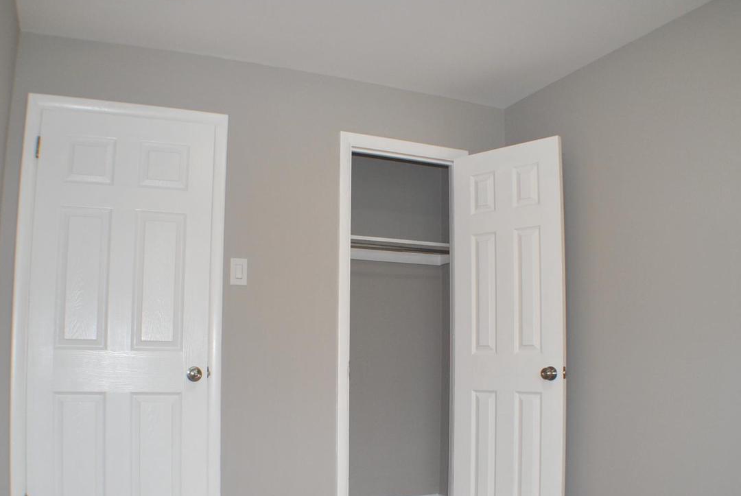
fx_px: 824
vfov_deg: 33.3
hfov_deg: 48.4
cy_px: 314
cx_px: 357
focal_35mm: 40
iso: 200
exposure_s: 1/60
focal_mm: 20
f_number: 3.8
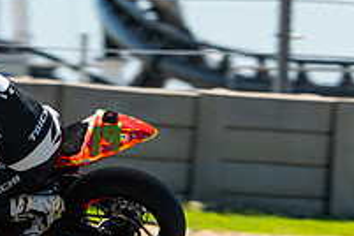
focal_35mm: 1214
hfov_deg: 1.7
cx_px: 234
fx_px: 11937
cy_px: 117
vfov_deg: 1.1
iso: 160
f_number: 4
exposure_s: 1/400
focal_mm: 280
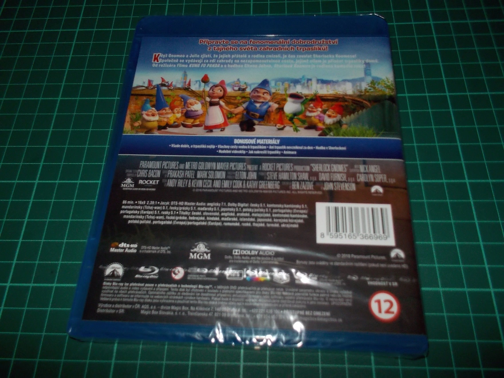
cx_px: 252
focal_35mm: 29
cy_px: 189
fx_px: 422
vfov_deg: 48.2
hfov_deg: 61.7
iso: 200
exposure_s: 1/30
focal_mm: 4.1
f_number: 3.3
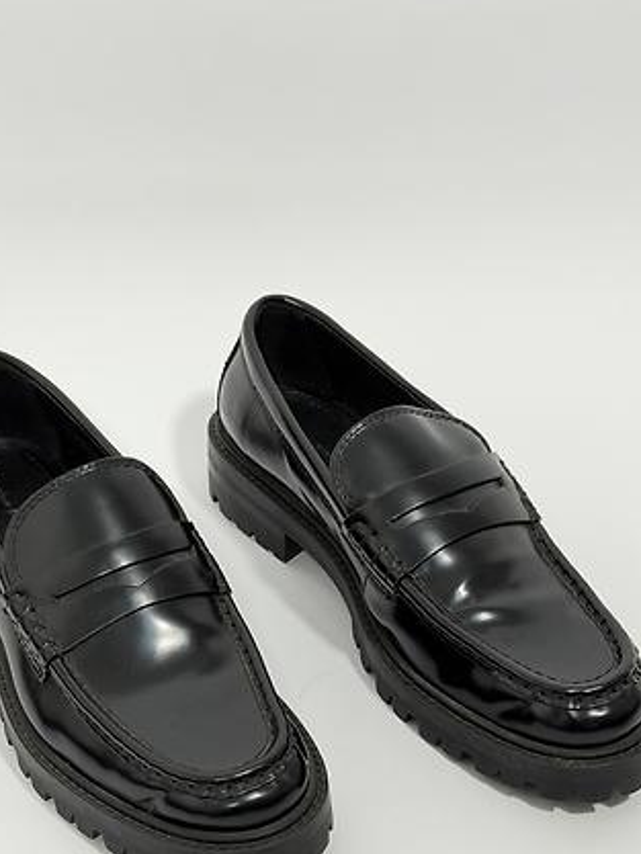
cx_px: 254
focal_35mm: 69
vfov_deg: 28.1
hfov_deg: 21.3
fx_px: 1703
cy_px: 520
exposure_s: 1/89
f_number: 1.78
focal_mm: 6.76
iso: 100
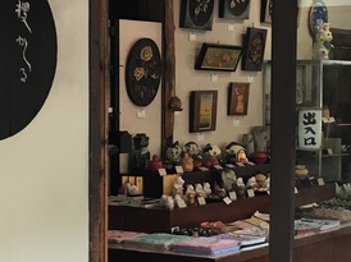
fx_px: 1074
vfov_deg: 13.9
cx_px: 249
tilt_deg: -3.1
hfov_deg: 18.5
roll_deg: -0.3
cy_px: 155
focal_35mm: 106
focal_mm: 4.15
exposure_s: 1/30
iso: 25
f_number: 2.2
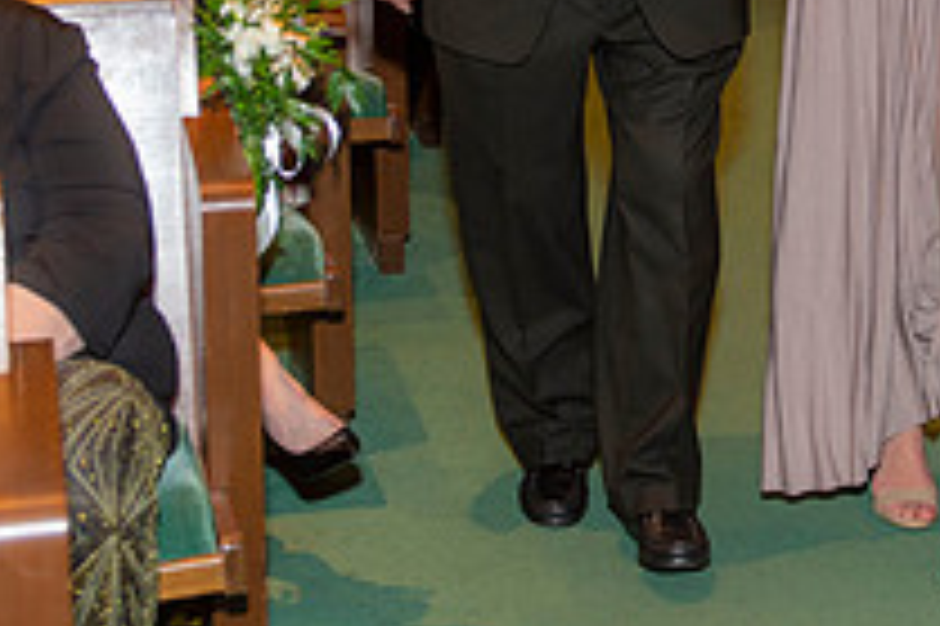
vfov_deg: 13.5
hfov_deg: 20.2
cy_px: 5
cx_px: 756
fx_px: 2609
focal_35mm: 100
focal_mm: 36
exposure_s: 1/160
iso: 800
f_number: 3.5
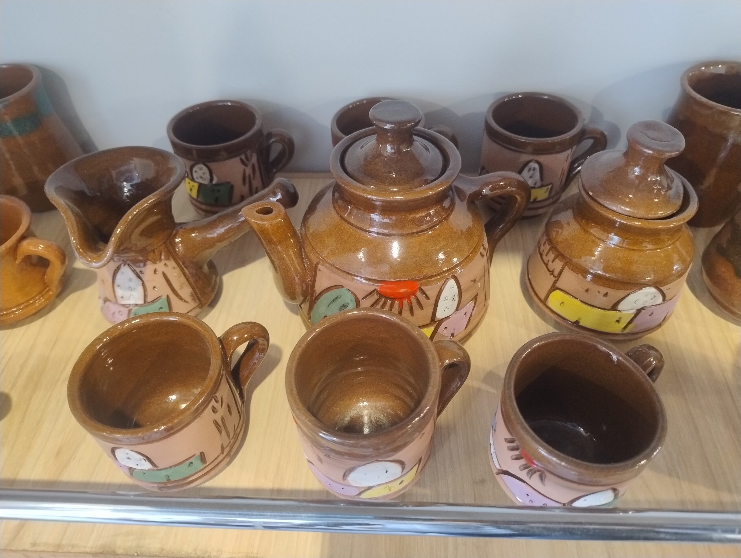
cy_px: 279
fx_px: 515
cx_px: 370
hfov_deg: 71.5
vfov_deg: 56.9
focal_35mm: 24
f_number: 1.8
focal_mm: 5.56
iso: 1169
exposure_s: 1/50
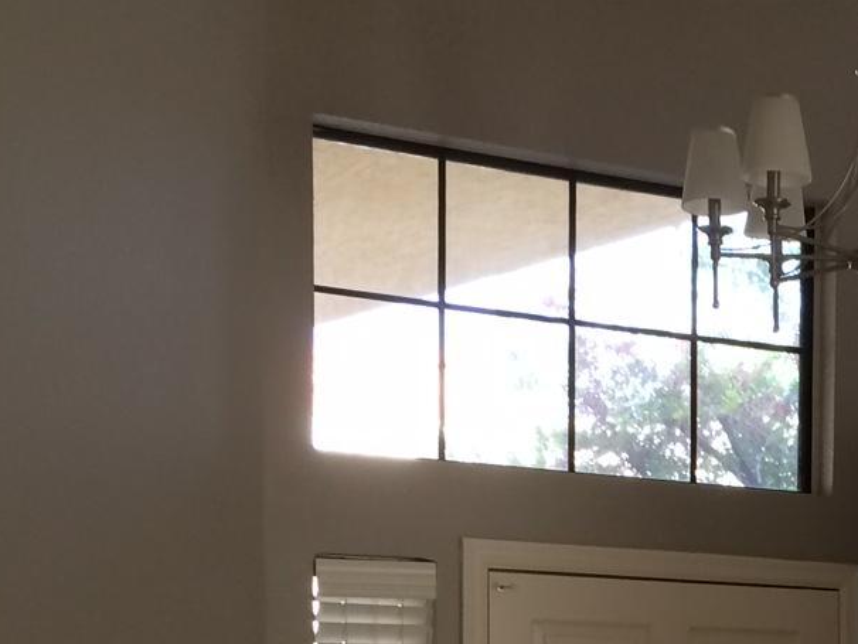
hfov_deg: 18.7
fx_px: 2430
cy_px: 859
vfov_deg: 14.4
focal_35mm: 98
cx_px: 1094
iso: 50
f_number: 2.2
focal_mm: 4.15
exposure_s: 1/30
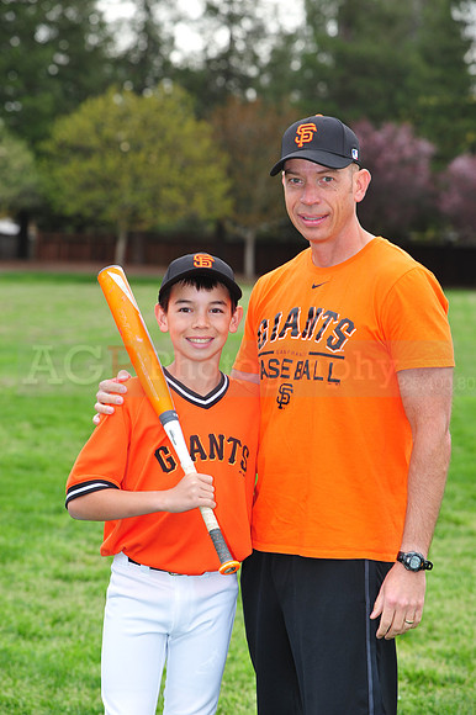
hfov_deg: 11.4
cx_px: 238
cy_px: 358
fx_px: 2383
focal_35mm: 120
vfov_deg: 17.1
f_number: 7.1
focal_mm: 120
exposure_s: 1/200
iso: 400
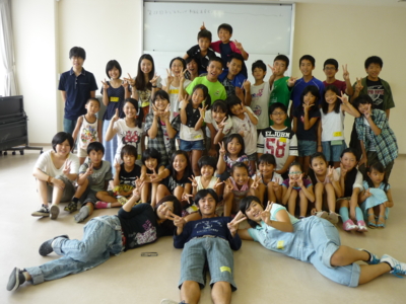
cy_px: 152
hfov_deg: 52.6
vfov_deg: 40.7
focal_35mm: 35
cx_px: 203
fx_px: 411
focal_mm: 5.5
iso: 100
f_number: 2.8
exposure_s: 1/50
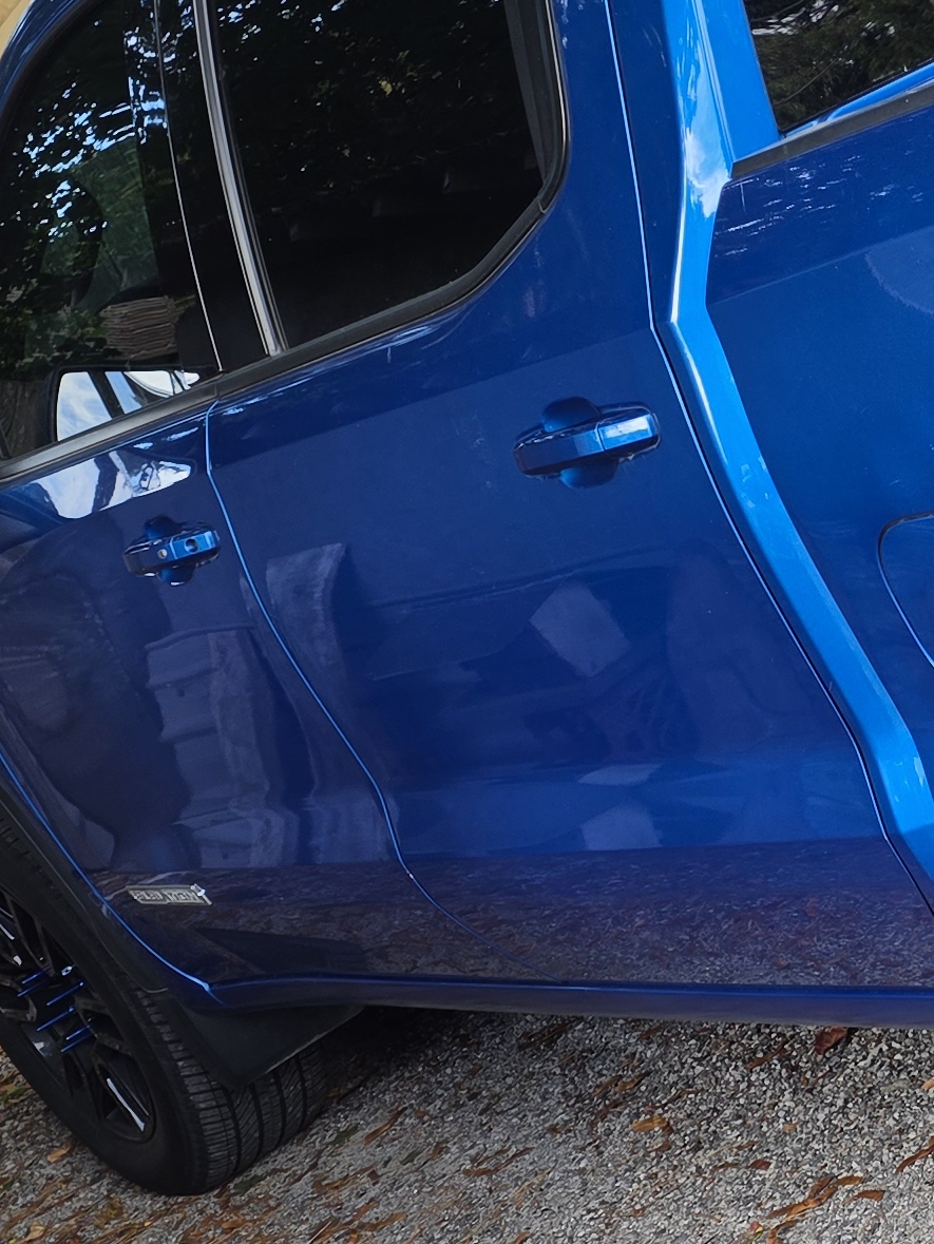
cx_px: 1379
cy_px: 673
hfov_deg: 17.2
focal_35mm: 78
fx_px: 2805
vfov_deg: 25.0
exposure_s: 1/180
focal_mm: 6.25
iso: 32
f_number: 1.7
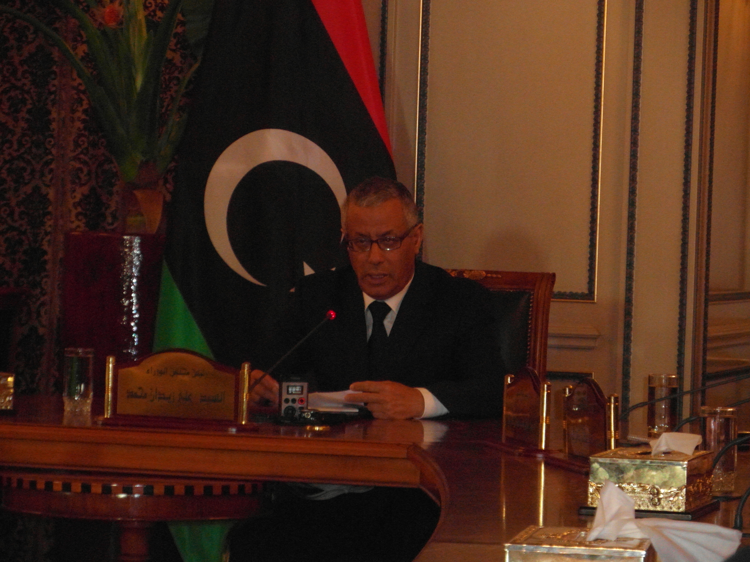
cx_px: 375
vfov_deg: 8.3
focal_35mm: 178
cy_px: 281
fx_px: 3857
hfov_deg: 11.1
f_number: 4.4
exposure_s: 1/60
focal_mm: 28.9
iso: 640
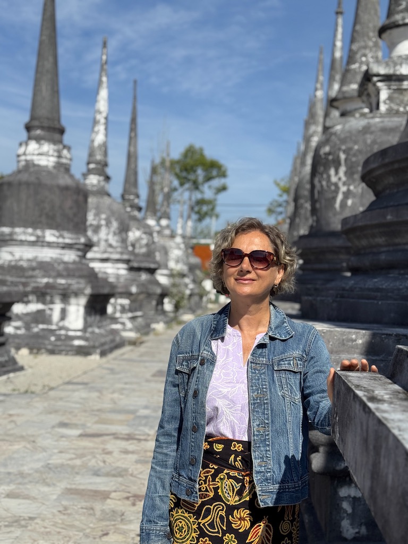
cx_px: 204
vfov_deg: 39.7
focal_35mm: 48
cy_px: 272
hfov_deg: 30.3
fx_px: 754
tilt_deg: +1.1
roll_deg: -3.5
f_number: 1.78
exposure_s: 1/6410
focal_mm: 6.76
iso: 64
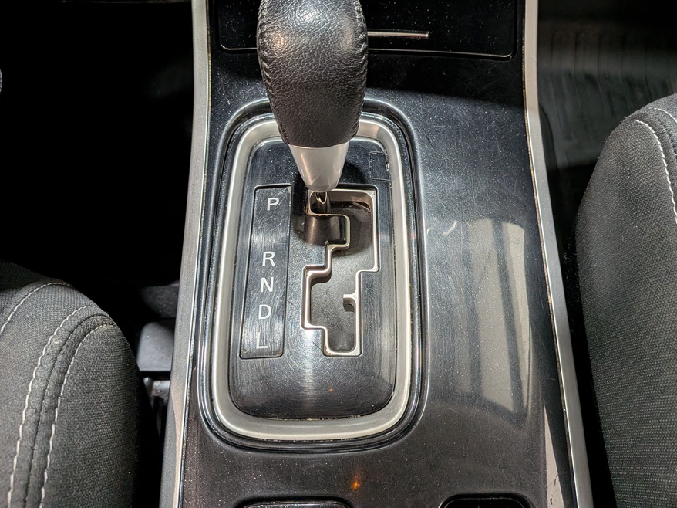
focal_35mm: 28
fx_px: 547
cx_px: 353
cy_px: 213
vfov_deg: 49.5
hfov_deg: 63.4
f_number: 1.7
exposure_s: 1/120
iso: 51
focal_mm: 4.53
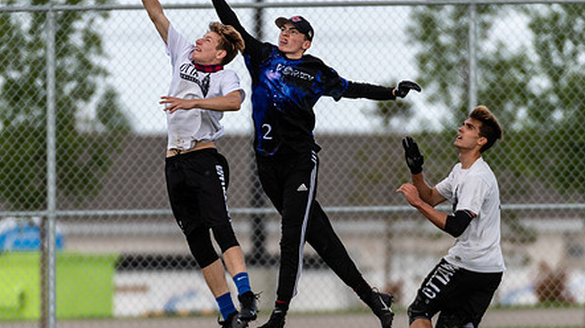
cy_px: 195
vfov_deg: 1.2
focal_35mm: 987
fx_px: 15301
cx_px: 300
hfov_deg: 2.2
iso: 125
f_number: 4
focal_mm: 400
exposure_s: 1/1000
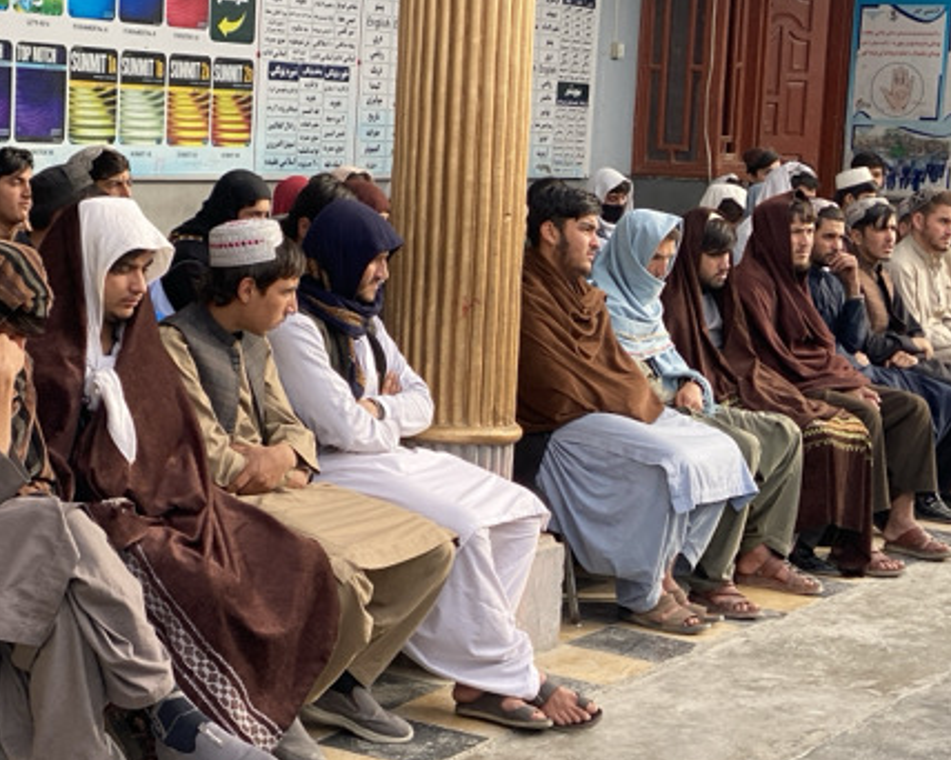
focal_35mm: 83
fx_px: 2335
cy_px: 432
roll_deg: -3.6
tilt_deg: -8.1
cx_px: 422
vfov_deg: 18.5
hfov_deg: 23.0
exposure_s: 1/195
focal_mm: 6
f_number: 2
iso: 20
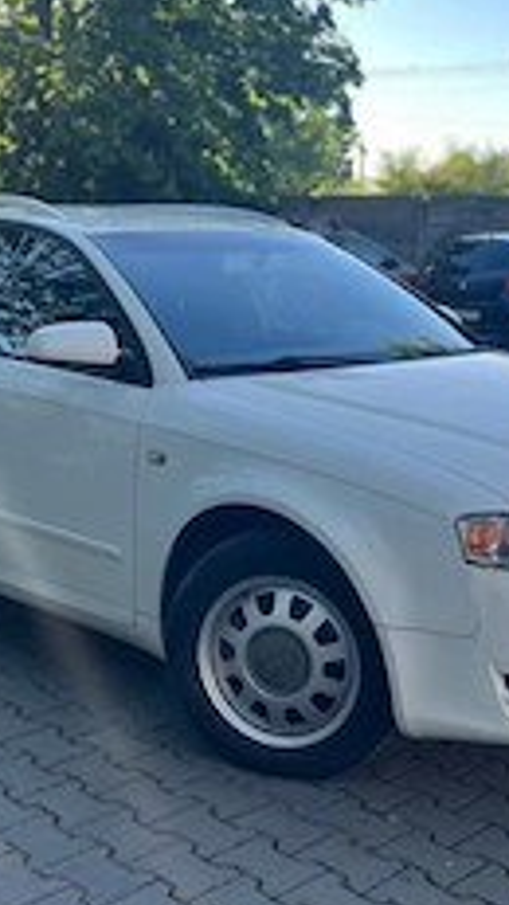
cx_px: 274
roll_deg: -1.1
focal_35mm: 49
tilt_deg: -7.8
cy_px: 419
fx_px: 1175
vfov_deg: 42.1
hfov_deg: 24.4
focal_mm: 5.7
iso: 50
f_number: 1.5
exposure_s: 1/461
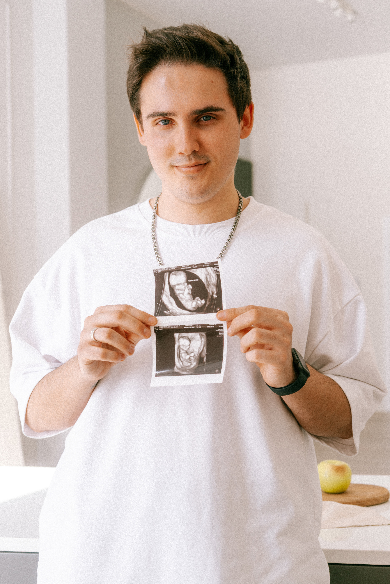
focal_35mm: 49
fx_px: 796
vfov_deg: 40.3
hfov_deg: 27.5
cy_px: 292
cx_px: 195
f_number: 4.5
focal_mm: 49
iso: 100
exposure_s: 1/125
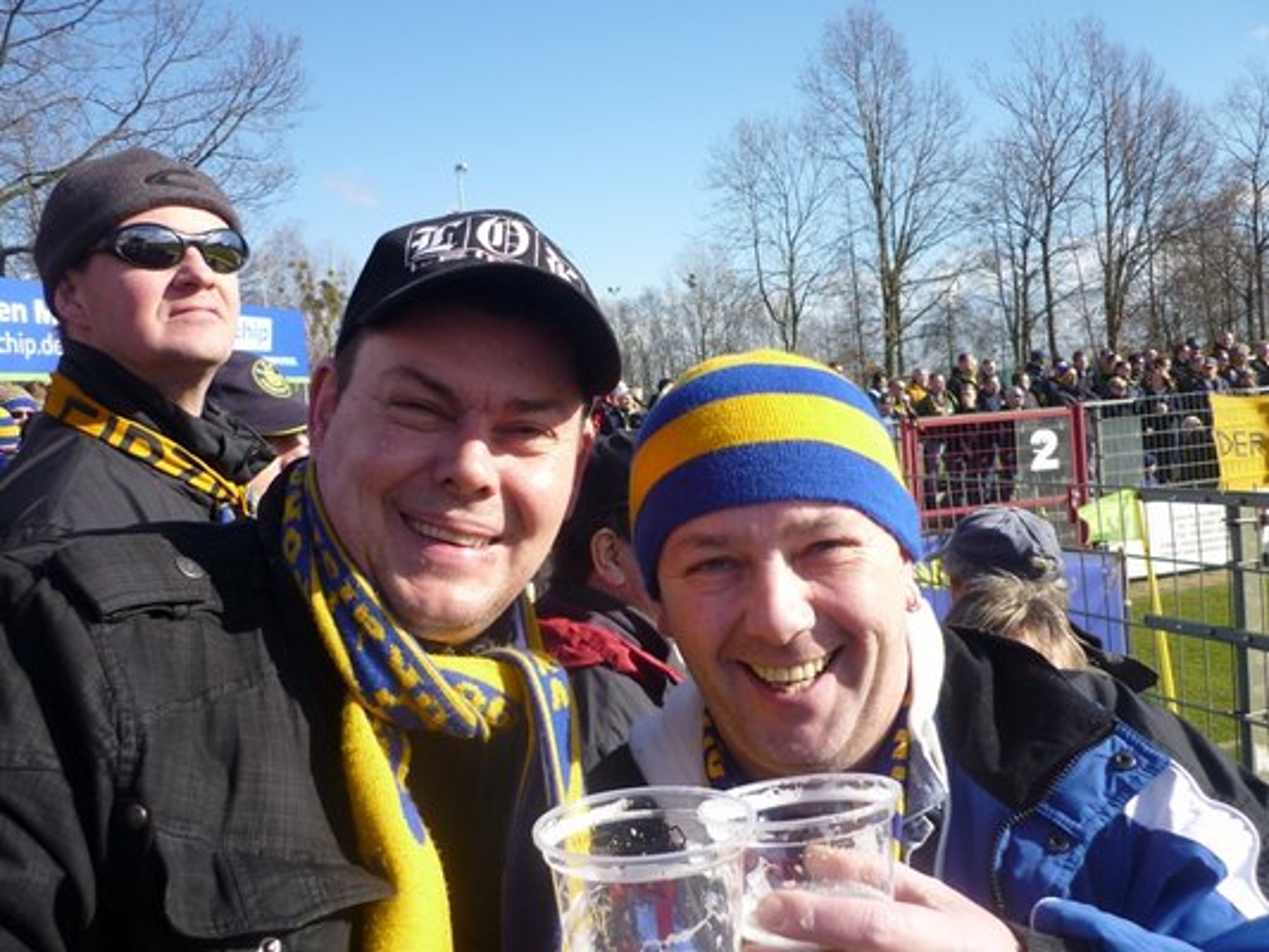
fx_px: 1210
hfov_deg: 55.3
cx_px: 634
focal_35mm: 33
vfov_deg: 43.0
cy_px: 476
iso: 80
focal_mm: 5.5
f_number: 2.8
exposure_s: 1/1000
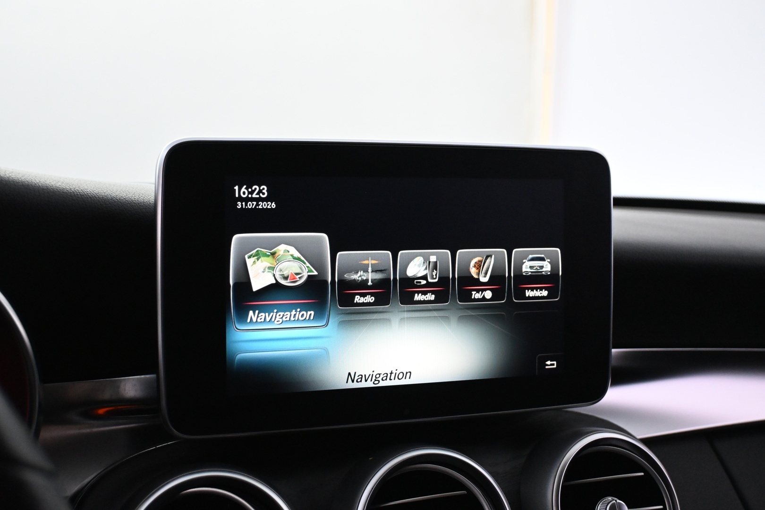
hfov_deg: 41.7
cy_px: 255
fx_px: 1004
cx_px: 382
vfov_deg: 28.5
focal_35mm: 47
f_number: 5
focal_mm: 31.5
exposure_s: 1/60
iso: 3200
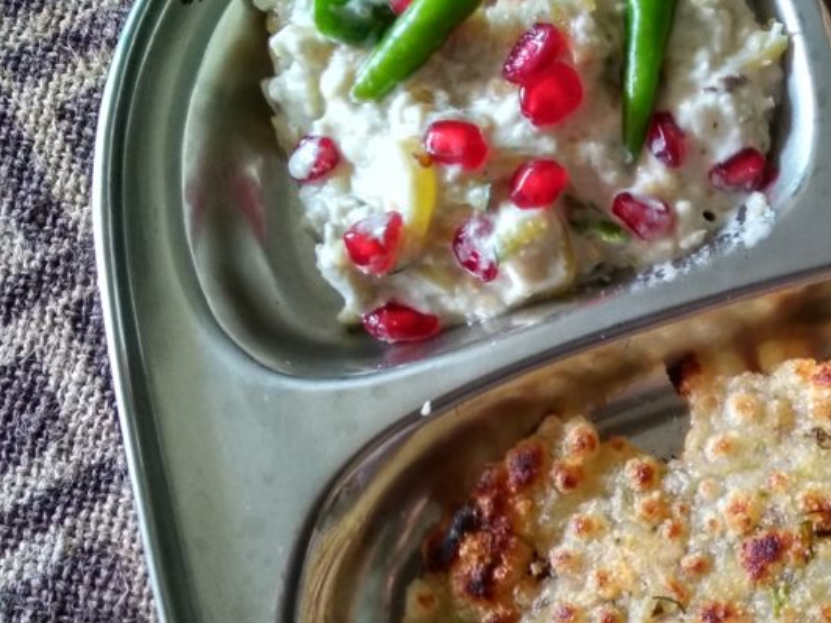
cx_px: 739
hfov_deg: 36.0
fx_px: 1200
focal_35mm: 50
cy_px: 375
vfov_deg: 29.0
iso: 640
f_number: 2.2
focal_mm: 3.81
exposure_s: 1/25
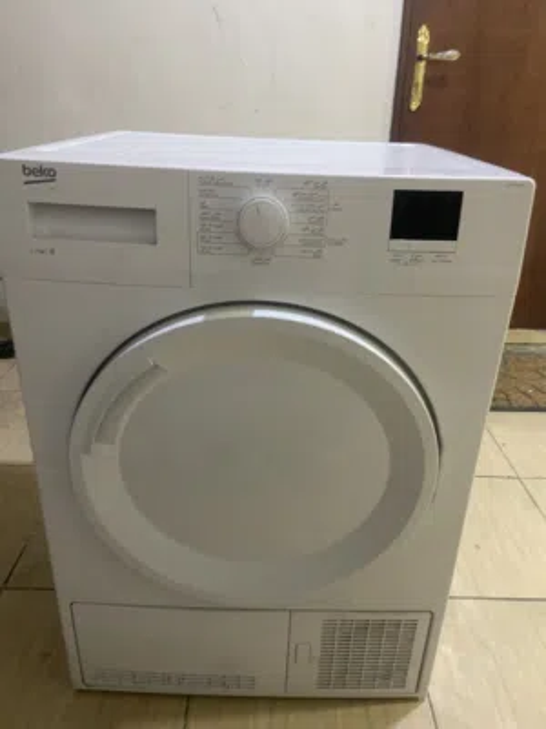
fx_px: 547
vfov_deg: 67.3
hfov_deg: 53.1
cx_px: 273
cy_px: 364
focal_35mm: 26
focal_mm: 4.25
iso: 320
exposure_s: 1/33
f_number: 1.8
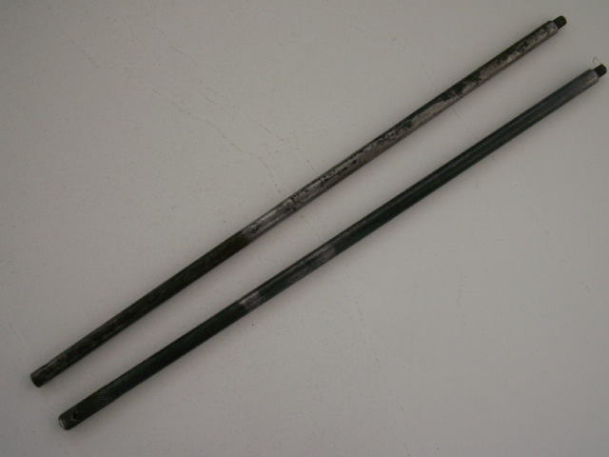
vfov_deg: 40.7
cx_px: 304
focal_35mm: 35
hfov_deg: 52.6
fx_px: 616
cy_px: 228
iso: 64
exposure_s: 1/40
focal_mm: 5.86
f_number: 2.8
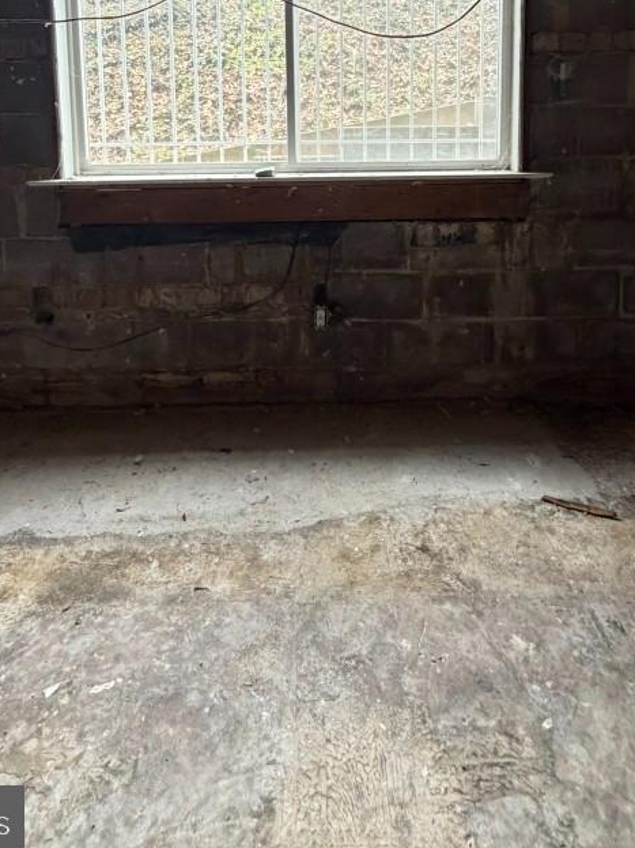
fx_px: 563
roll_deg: +0.4
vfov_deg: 66.7
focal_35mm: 23
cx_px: 321
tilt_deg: -5.7
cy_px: 162
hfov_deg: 58.9
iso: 320
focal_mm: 2.22
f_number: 2.2
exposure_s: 1/103
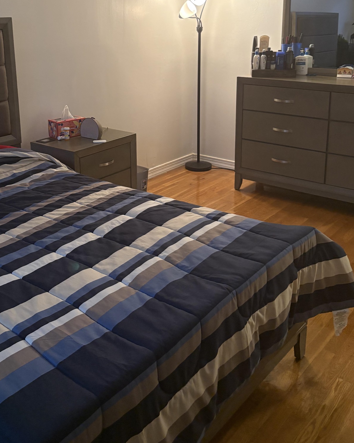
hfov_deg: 38.1
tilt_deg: -11.1
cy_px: 134
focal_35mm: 39
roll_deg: +0.7
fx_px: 511
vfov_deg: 45.8
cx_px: 143
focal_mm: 5.96
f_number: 1.6
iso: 250
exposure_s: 1/60
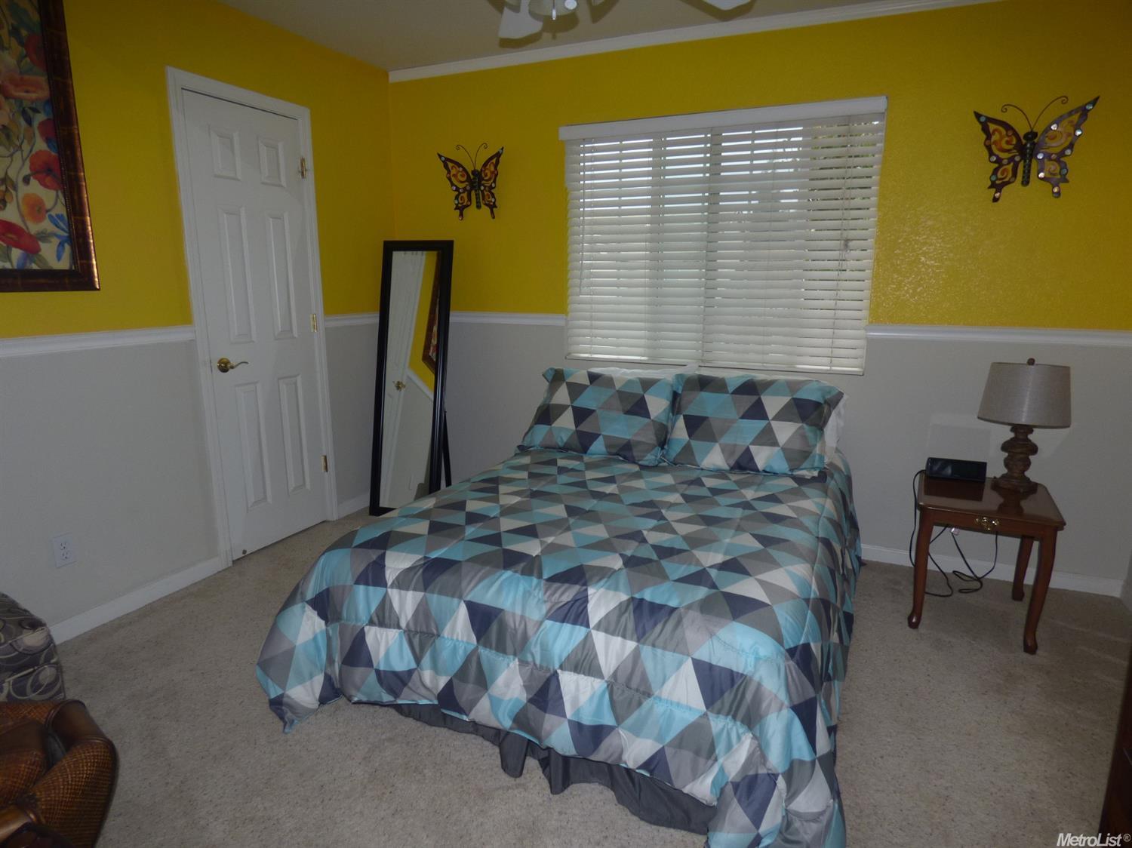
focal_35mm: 20
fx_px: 654
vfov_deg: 65.9
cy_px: 424
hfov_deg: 81.8
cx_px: 566
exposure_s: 1/60
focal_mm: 3.58
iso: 100
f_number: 2.8
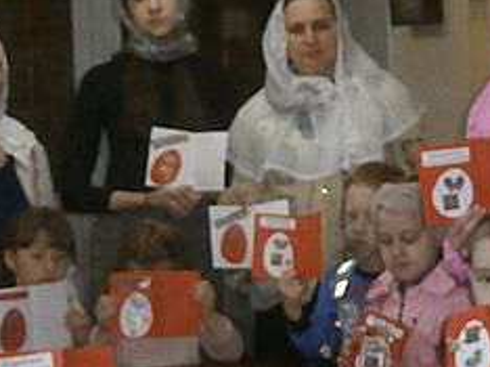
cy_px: 176
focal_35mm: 89
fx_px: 1259
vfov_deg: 16.6
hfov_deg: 21.9
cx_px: 352
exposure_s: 1/250
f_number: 2.8
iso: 400
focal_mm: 4.7
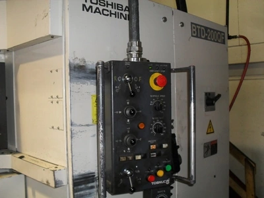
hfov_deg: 52.6
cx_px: 132
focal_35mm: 35
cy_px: 99
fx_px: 267
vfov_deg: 40.7
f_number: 3.2
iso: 200
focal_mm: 6.3
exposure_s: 1/45
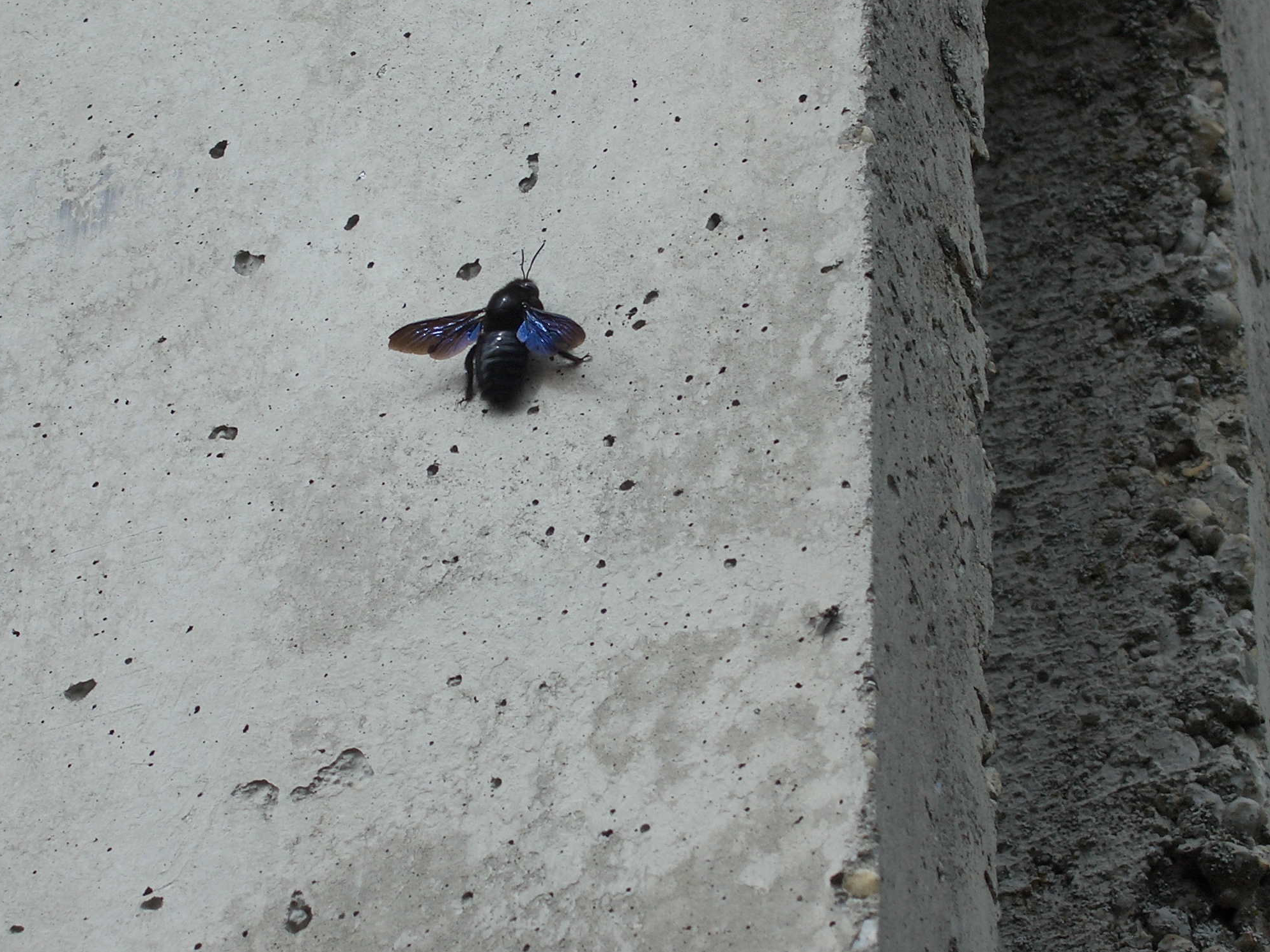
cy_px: 369
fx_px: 6861
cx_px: 494
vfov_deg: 7.9
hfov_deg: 10.6
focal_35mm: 187
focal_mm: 28.4
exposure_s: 1/200
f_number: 5.5
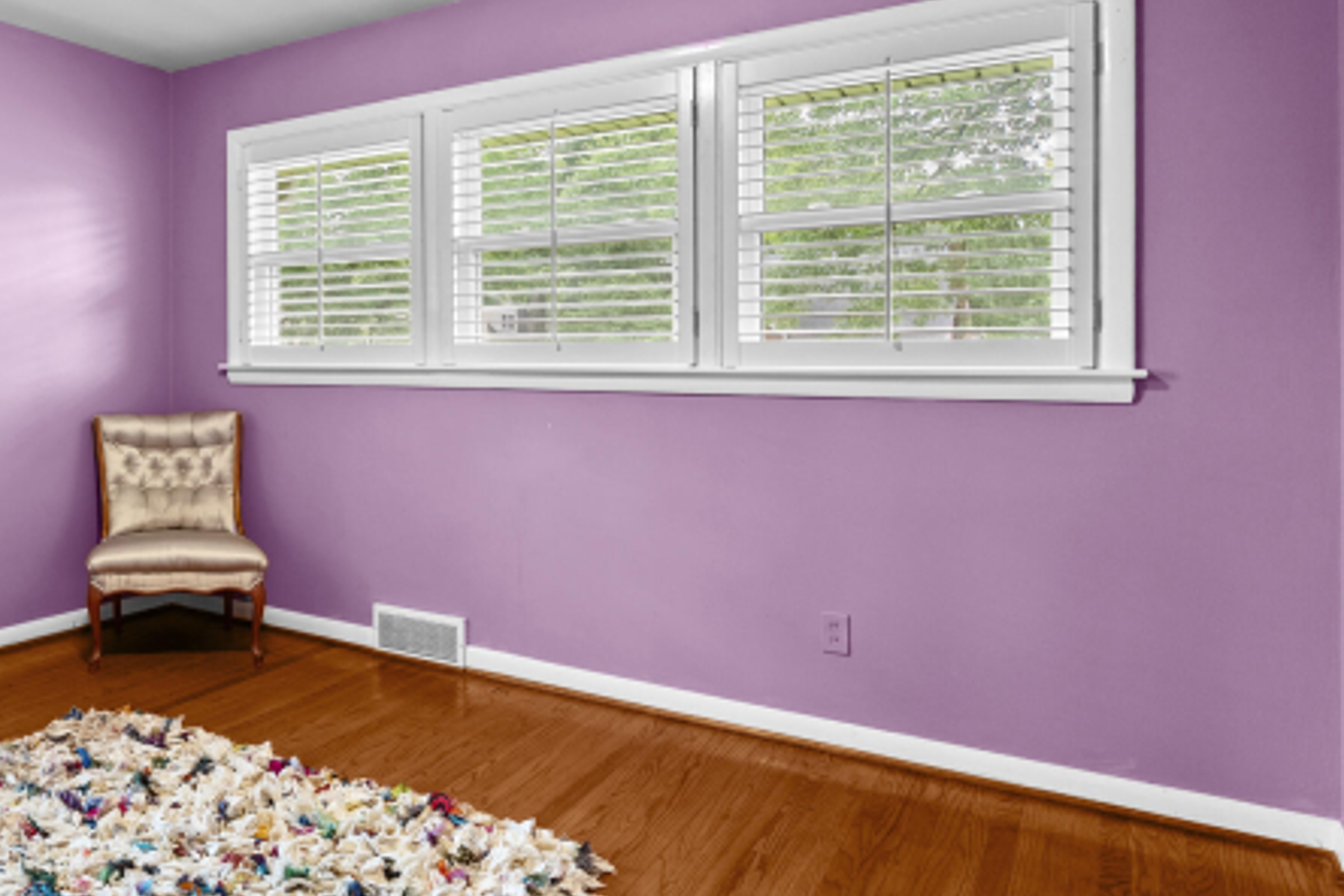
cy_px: 412
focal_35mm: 27
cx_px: 250
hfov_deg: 61.3
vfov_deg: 47.9
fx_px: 1008
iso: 400
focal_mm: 16
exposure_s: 1.6
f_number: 11
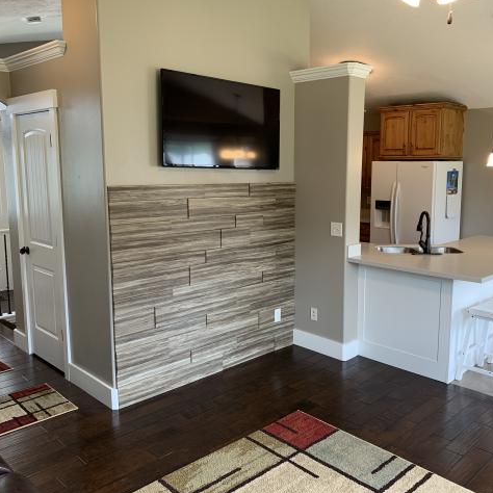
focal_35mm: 31
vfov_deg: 52.5
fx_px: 500
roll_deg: -1.0
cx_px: 296
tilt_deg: -7.7
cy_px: 246
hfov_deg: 52.2
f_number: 1.8
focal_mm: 4.25
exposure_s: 1/60
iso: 50
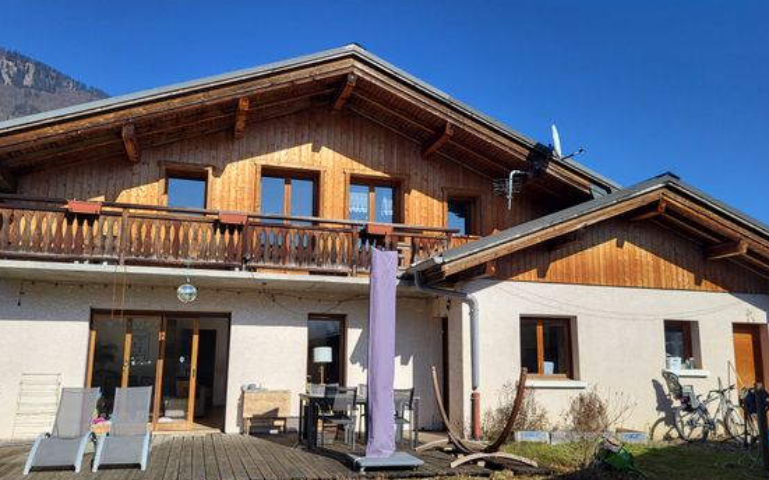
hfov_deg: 62.9
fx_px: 629
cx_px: 373
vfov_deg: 41.8
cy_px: 265
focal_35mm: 30
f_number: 1.8
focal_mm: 5.4
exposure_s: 1/2565
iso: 40
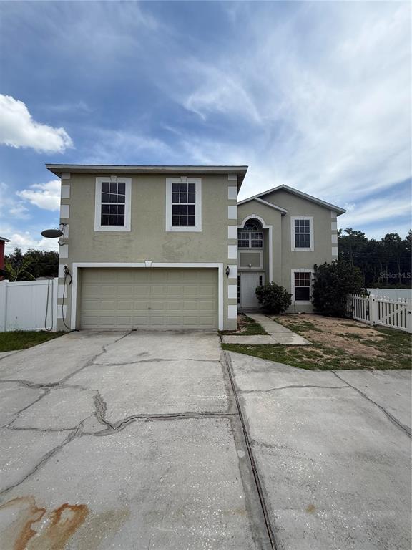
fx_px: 222
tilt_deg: +2.4
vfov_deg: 102.1
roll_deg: -1.2
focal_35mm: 14
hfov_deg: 85.7
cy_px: 275
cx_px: 206
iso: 50
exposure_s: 1/2611
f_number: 2.2
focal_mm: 2.22
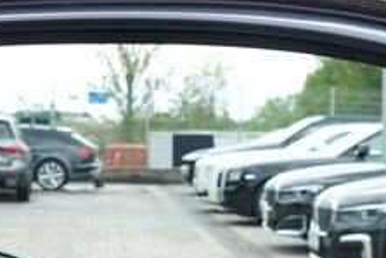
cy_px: 474
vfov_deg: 11.5
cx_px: 209
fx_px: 1180
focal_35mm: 110
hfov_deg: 18.6
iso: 100
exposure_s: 1/100
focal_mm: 24
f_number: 5
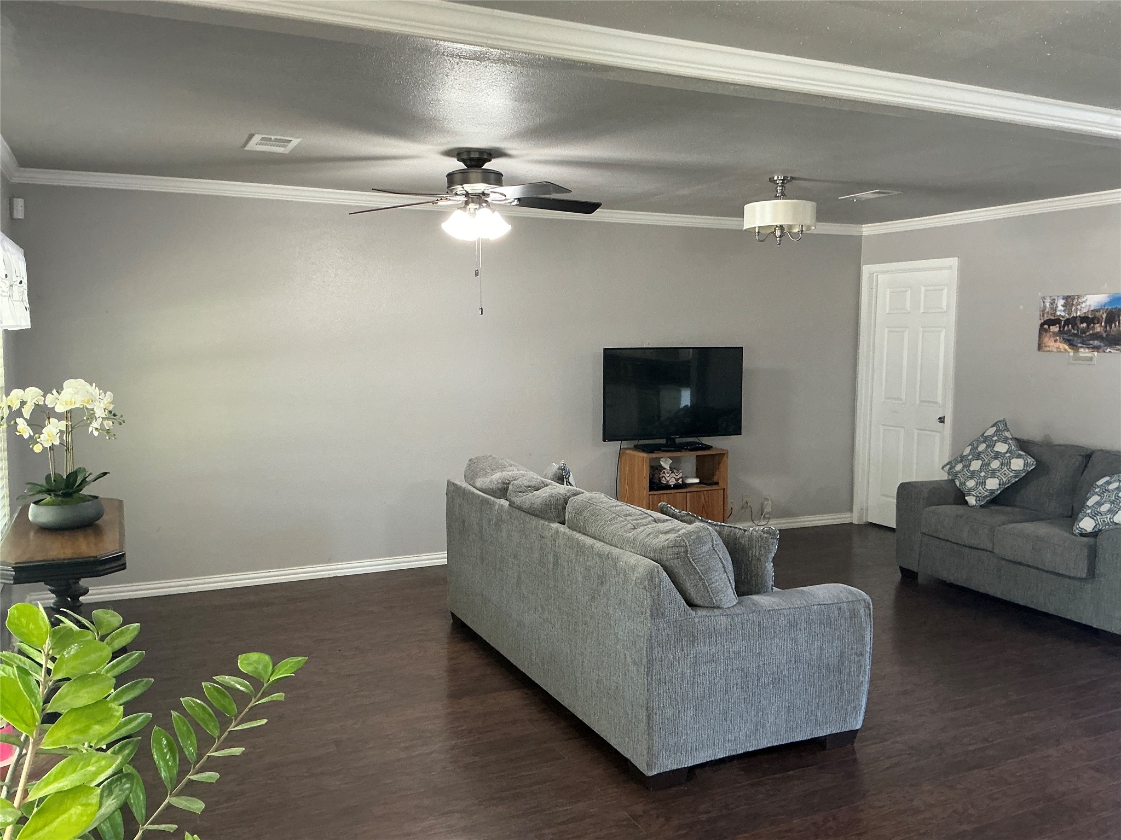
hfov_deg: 63.4
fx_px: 907
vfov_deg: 49.7
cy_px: 420
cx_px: 560
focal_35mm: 28
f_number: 1.8
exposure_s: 1/60
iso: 160
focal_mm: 3
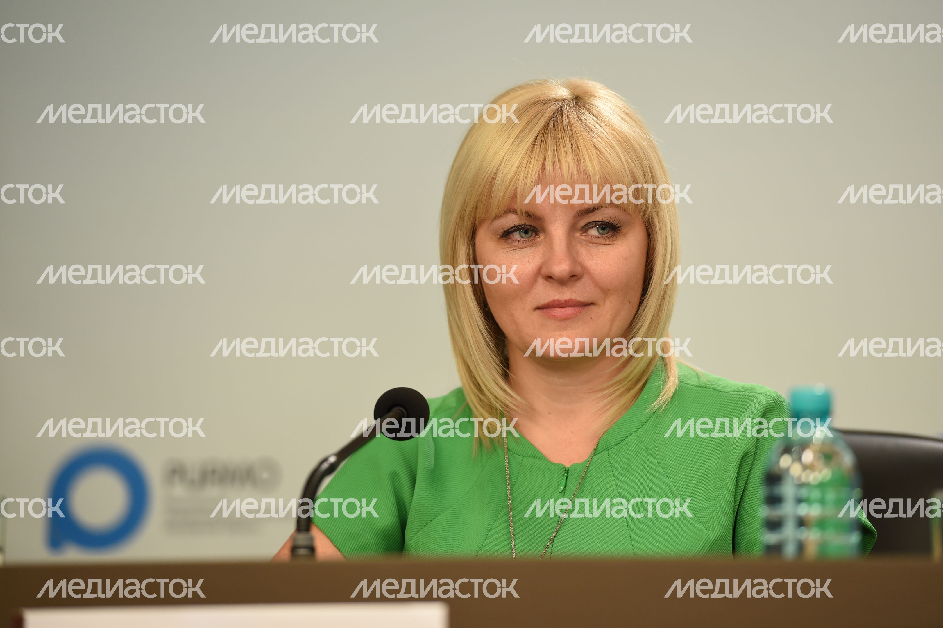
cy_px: 314
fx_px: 5236
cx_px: 472
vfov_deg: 6.9
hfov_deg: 10.3
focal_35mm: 200
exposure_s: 1/160
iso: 1000
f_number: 3.5
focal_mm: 200
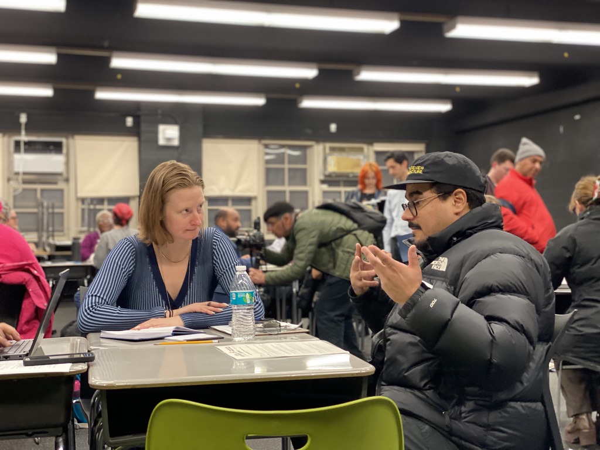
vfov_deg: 28.0
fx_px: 901
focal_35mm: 52
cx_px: 300
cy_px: 225
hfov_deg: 36.8
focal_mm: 6
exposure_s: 1/40
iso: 320
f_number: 2
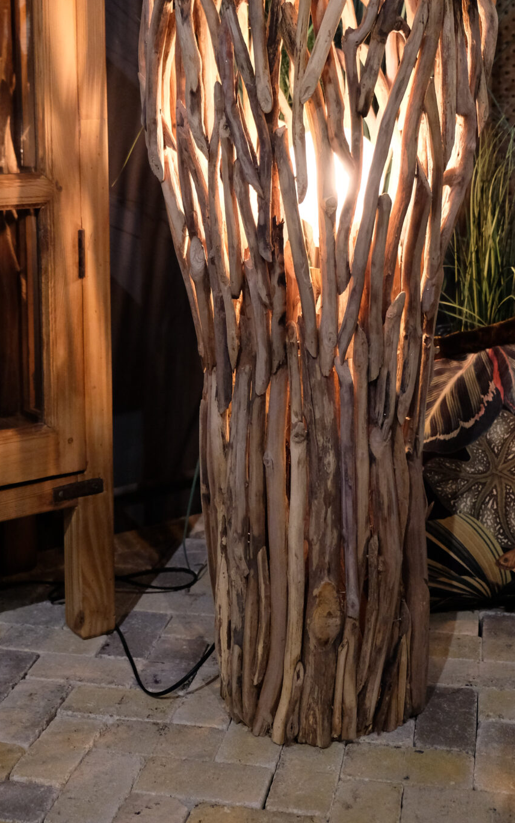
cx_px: 247
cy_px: 270
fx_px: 1123
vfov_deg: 39.8
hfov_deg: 25.8
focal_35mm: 50
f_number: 3.2
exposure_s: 1/60
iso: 2500
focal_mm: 23.3
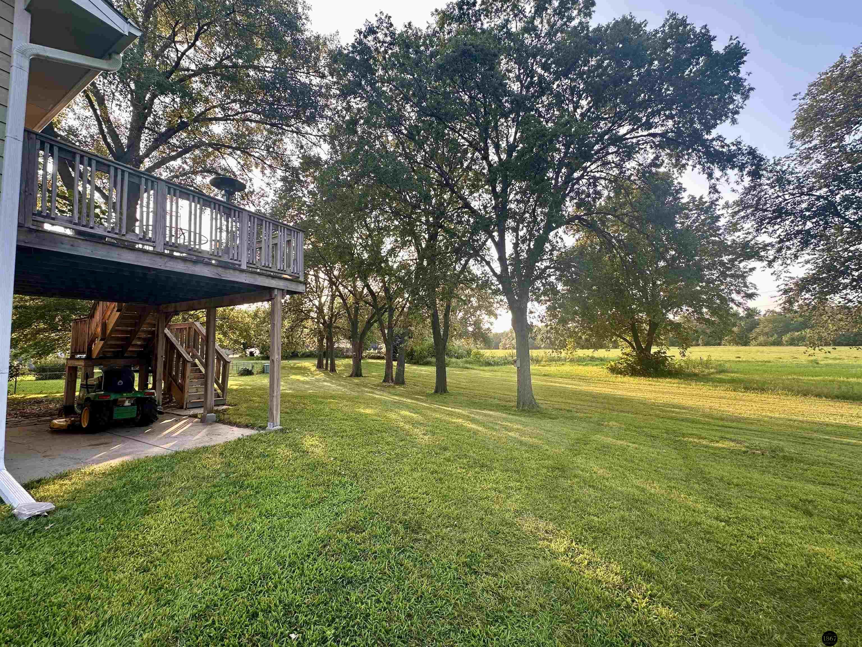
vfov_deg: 85.7
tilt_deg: +4.8
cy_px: 324
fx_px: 349
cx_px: 431
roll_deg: +1.1
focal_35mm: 14
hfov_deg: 102.1
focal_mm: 2.22
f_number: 2.2
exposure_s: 1/107
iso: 40
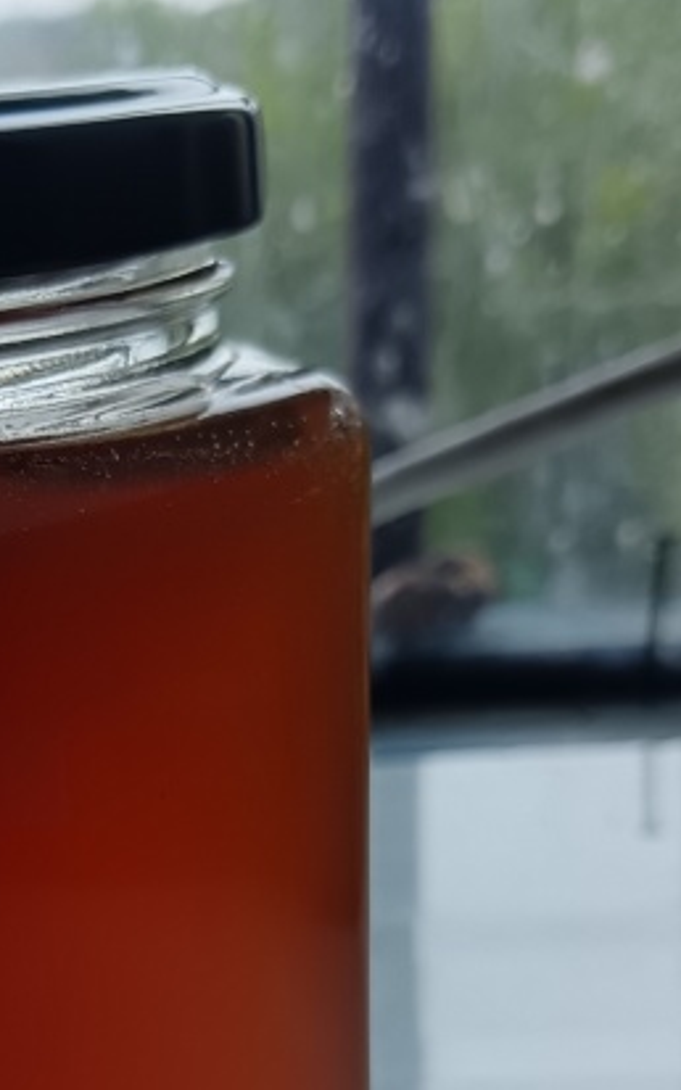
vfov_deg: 26.7
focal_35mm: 74
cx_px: -74
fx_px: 2198
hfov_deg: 17.0
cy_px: 1025
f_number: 1.8
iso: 100
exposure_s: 1/115
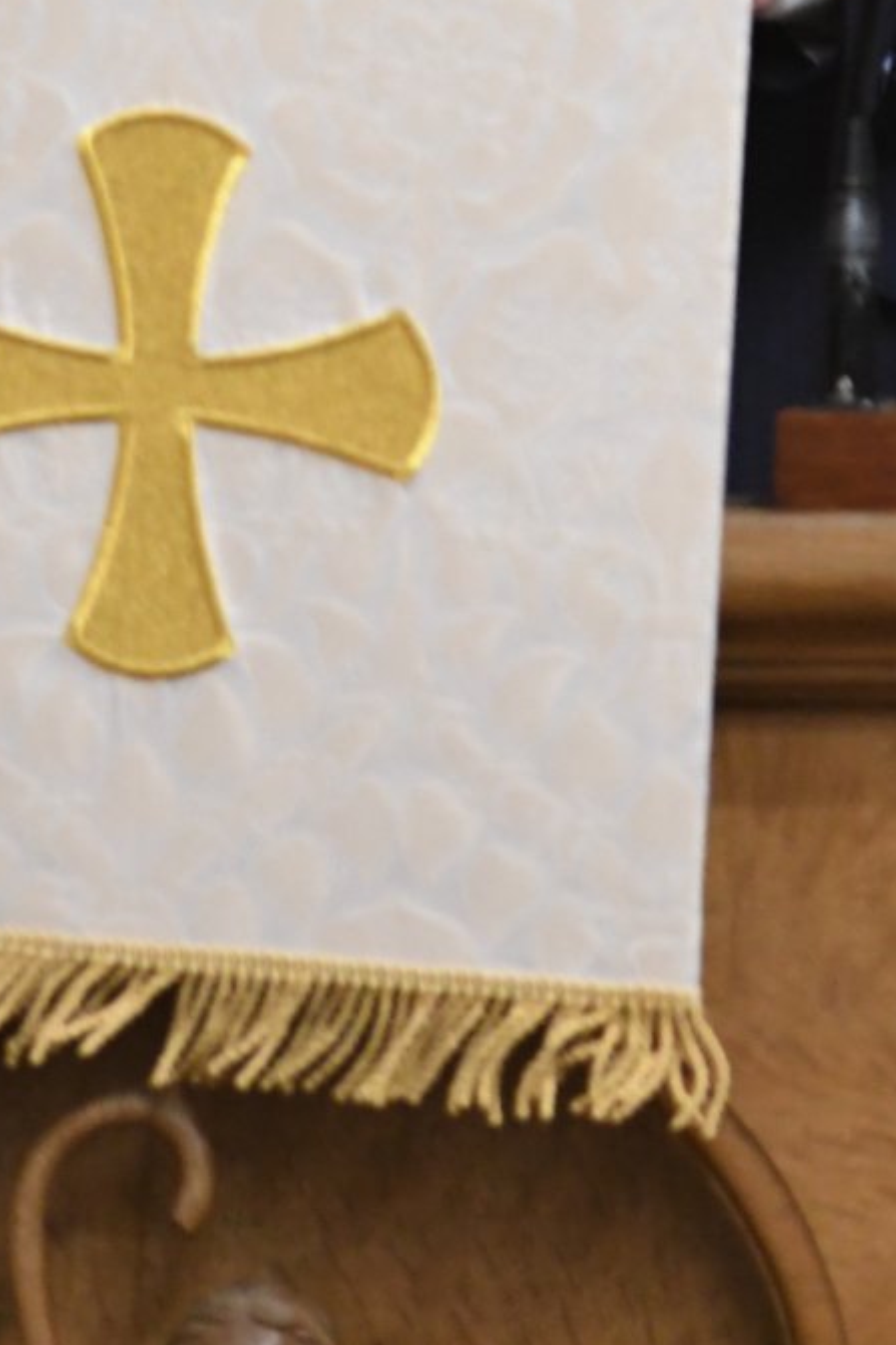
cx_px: 476
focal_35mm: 1373
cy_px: -571
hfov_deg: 1.0
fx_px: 51281
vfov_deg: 1.5
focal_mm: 300
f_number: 3.2
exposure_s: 1/125
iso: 3200
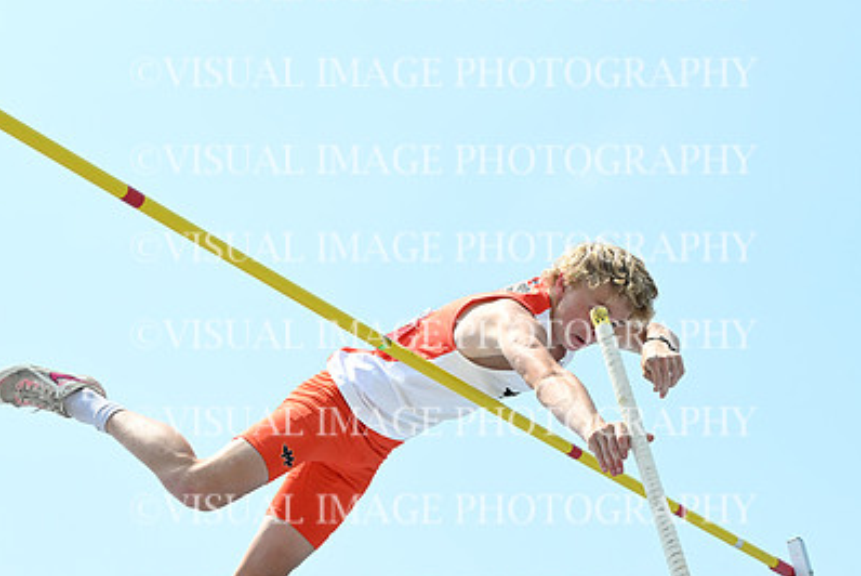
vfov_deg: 13.4
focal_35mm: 102
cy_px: 378
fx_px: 2441
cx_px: 443
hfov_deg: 20.0
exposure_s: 1/2500
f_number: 5.6
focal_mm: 70
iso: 640
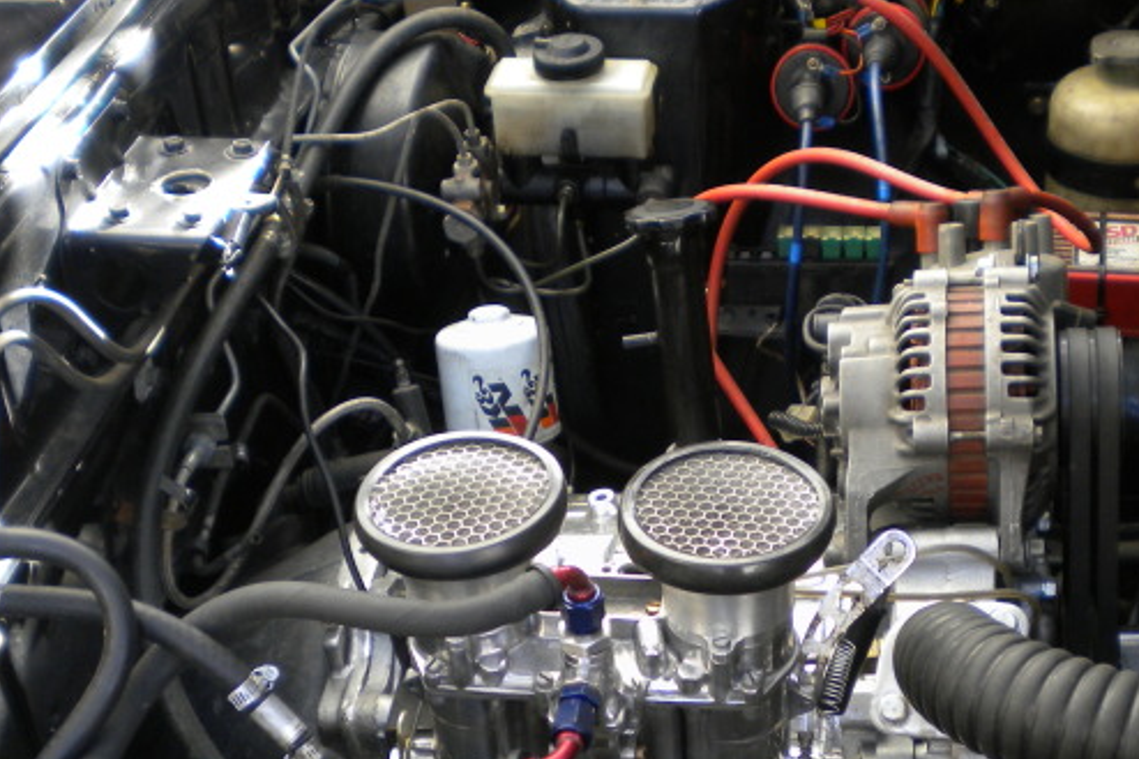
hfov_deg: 33.9
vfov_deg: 22.8
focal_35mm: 59
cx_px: 673
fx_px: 1866
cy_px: 556
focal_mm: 6.3
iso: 133
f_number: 3.1
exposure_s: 1/60
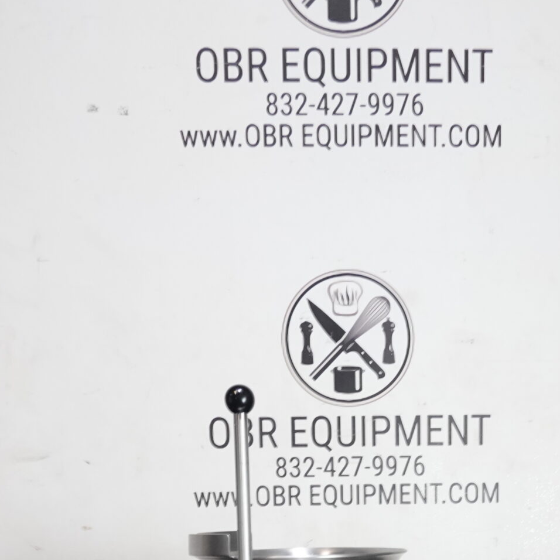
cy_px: 729
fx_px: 1208
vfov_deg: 23.1
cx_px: 383
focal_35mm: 66
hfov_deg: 25.9
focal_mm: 10.83
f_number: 3.2
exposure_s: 1/30
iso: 500
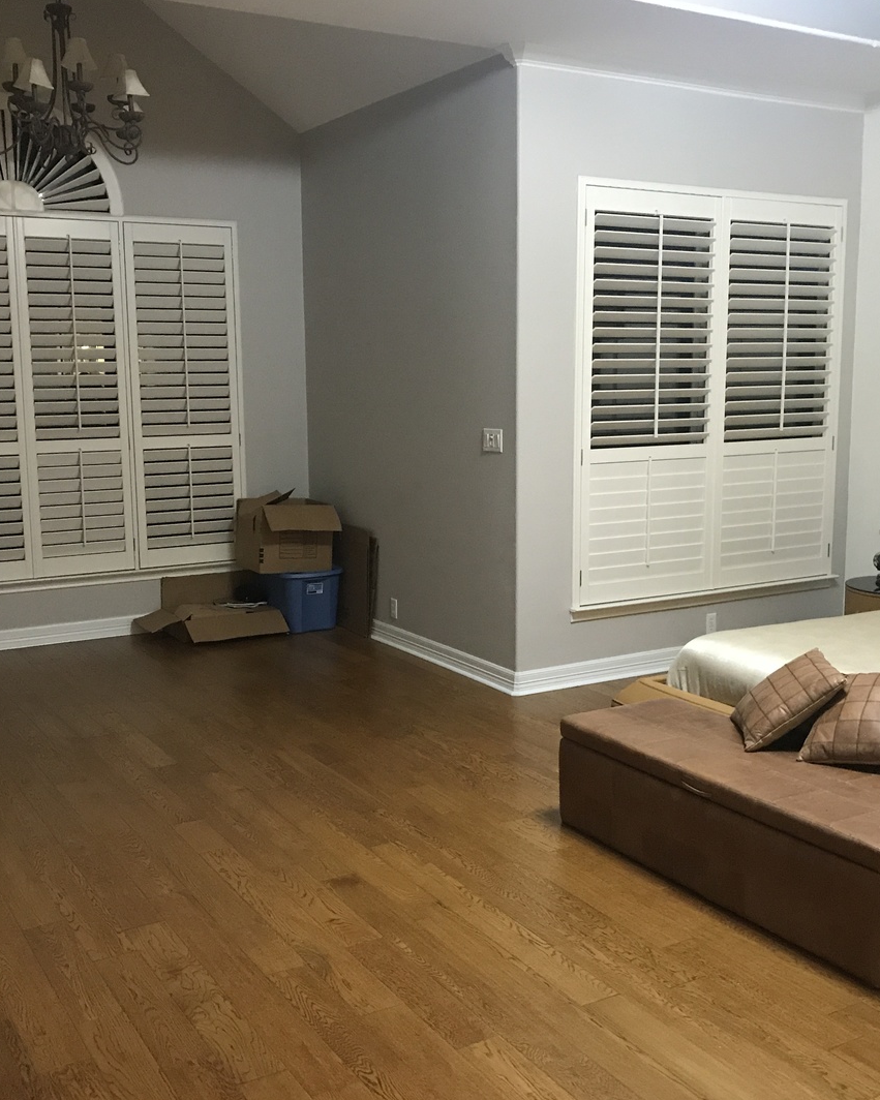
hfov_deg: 40.1
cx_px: 465
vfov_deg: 49.1
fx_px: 1205
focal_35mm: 37
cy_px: 553
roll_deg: +0.0
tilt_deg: -8.1
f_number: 1.8
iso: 100
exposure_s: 1/12
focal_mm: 3.99
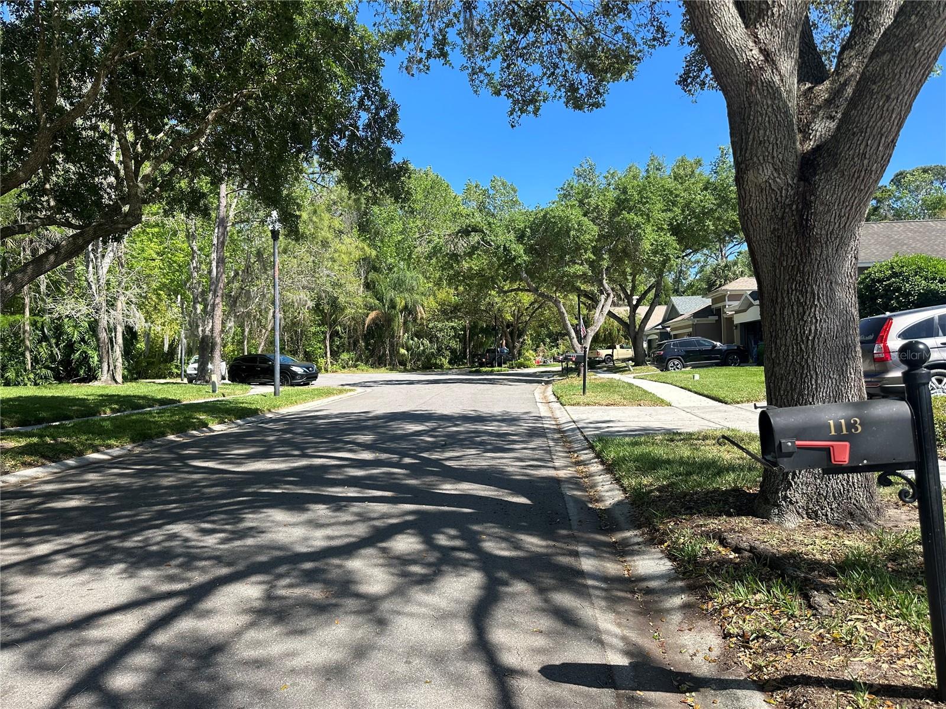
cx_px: 473
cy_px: 354
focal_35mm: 24
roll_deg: -0.4
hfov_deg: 71.6
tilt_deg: +0.9
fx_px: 656
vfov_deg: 56.8
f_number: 1.78
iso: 80
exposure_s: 1/2028
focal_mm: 6.86
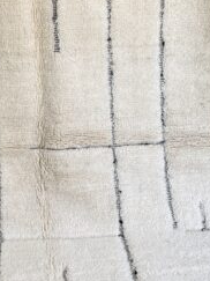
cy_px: 108
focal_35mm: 79
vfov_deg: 24.7
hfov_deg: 18.5
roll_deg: +1.8
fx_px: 640
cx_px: 51
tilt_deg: -19.0
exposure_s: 1/142
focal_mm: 6.76
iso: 50
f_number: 1.78
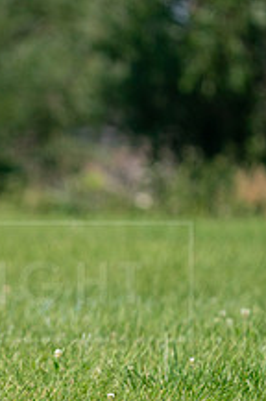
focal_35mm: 688
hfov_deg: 2.0
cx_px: -111
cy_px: 313
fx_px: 7649
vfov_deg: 3.0
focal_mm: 257
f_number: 5.6
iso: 500
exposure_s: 1/4000
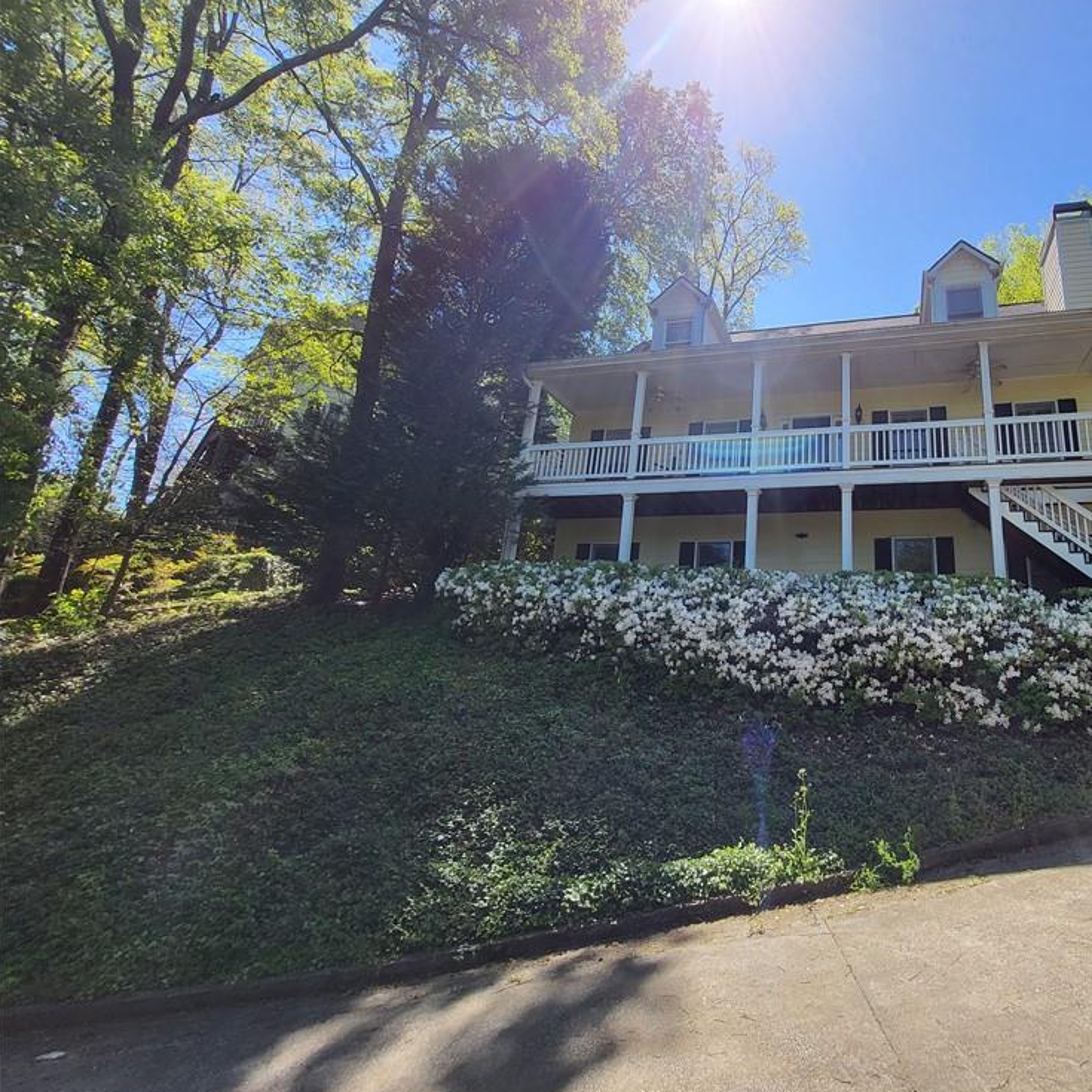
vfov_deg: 87.4
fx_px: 571
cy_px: 532
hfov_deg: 83.3
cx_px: 759
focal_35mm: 16
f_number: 2.2
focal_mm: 1.74
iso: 32
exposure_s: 1/472
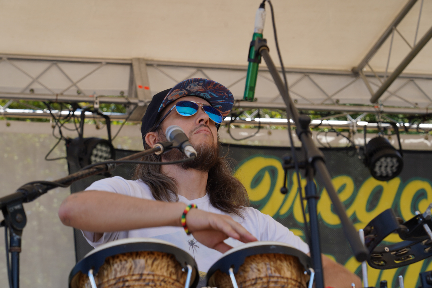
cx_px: 216
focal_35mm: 105
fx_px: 1260
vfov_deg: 13.0
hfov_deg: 19.5
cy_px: 144
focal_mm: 105
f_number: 8
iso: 125
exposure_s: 1/160
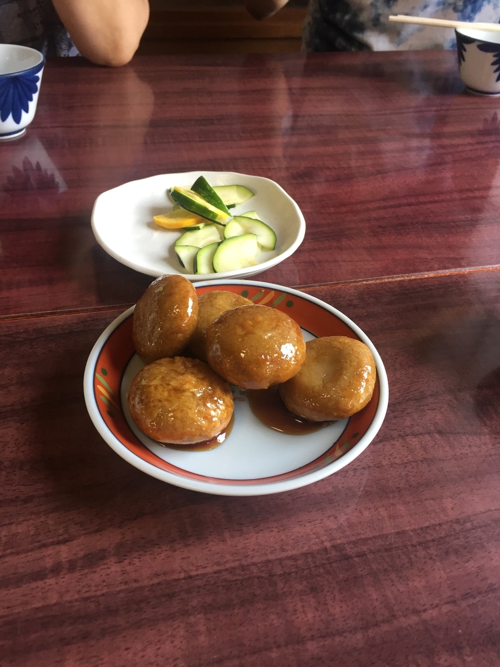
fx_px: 559
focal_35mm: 29
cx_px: 250
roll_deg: -2.3
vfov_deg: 61.7
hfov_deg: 48.2
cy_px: 334
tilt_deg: -40.3
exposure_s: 1/30
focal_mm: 4.15
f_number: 2.2
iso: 32
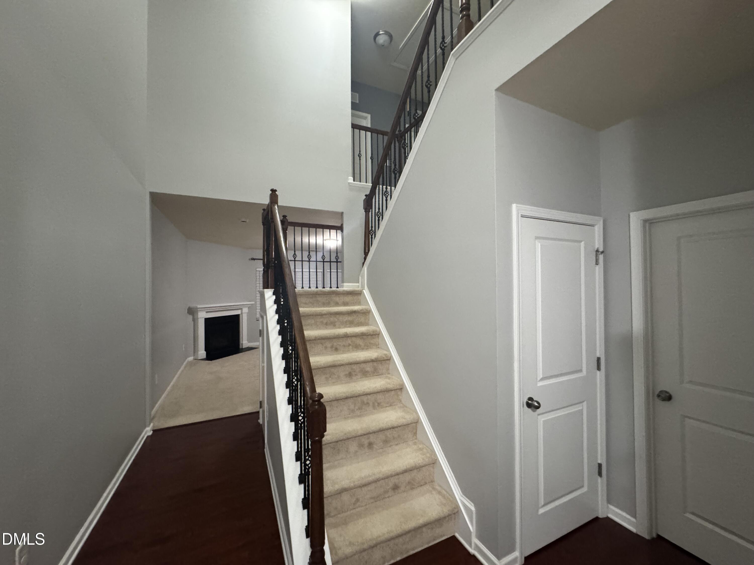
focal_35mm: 14
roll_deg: +0.8
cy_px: 282
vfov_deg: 85.7
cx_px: 377
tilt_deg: +0.8
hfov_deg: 102.1
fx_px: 305
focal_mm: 2.22
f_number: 2.2
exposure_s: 1/60
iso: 1000
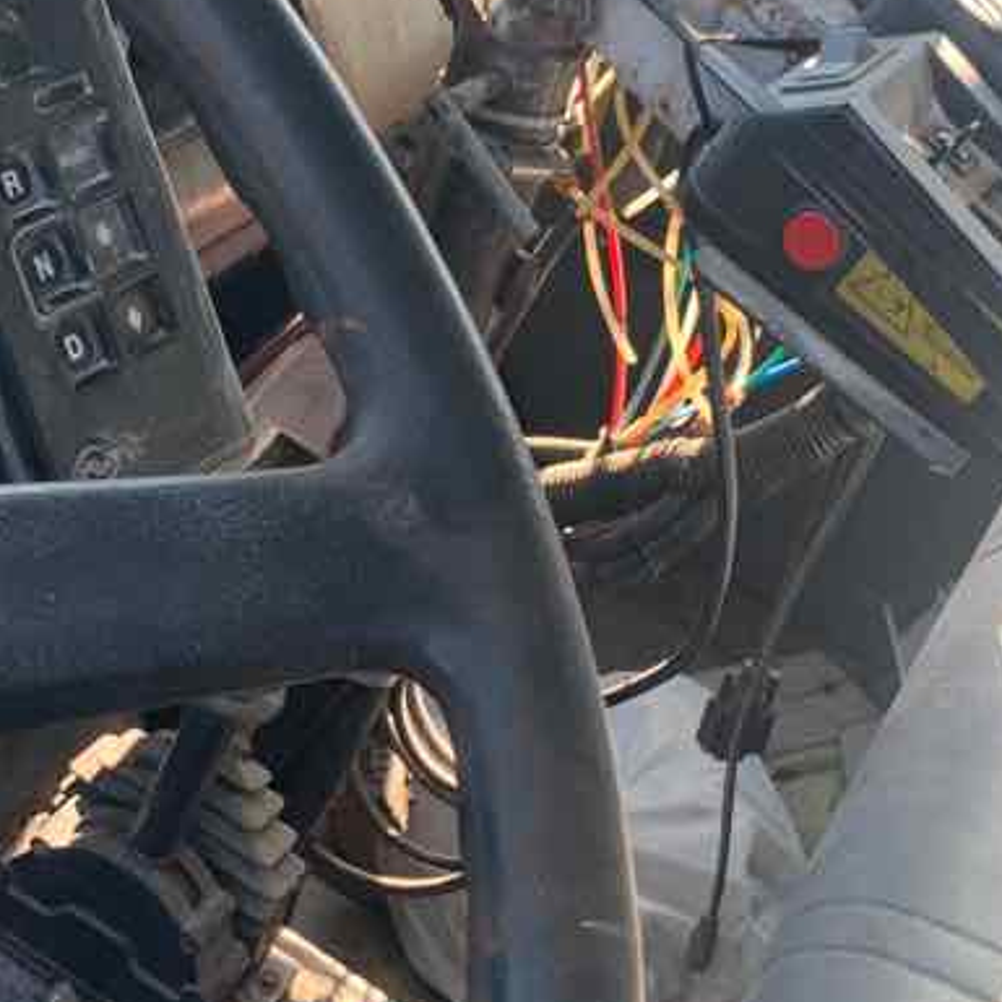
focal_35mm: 73
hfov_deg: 23.6
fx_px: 2391
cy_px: 526
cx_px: 375
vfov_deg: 23.7
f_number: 1.8
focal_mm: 4.25
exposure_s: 1/121
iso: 25
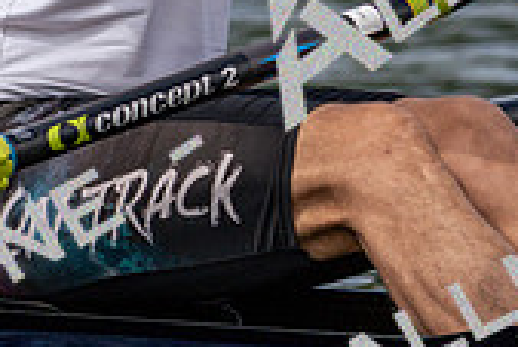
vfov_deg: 1.9
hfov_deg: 2.8
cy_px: -161
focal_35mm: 733
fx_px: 10556
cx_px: 6
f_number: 5.6
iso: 320
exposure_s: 1/1600
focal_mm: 214
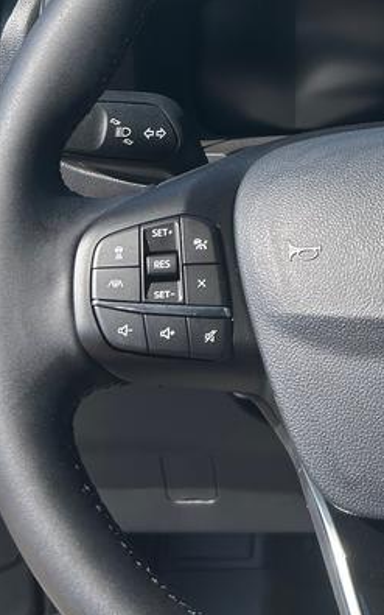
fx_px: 1121
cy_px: -3
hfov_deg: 18.4
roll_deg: -1.3
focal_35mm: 67
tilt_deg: -15.2
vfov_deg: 28.7
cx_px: 457
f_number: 1.5
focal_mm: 5.7
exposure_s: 1/1808
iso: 50
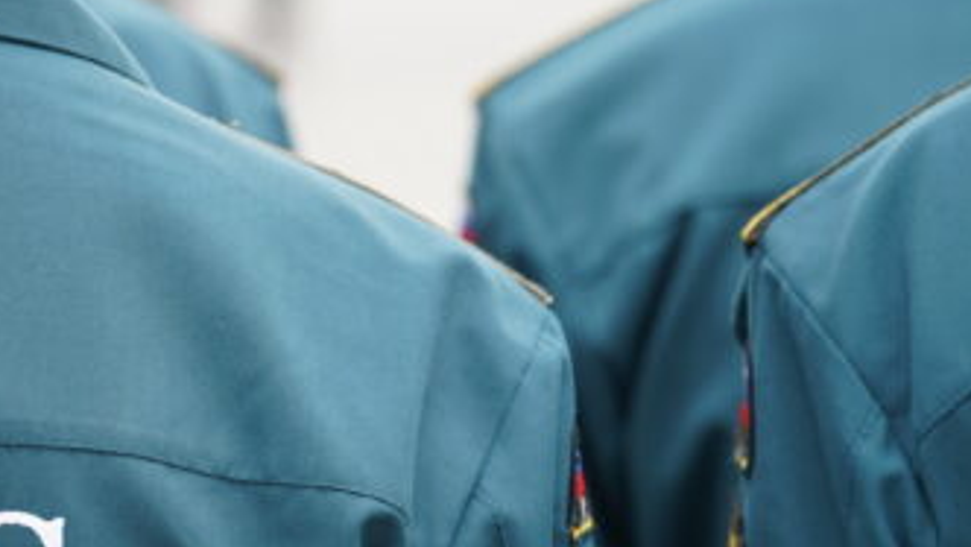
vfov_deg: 4.5
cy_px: 525
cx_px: -107
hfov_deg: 7.9
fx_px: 7005
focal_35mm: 272
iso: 100
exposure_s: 1/100
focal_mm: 116
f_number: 4
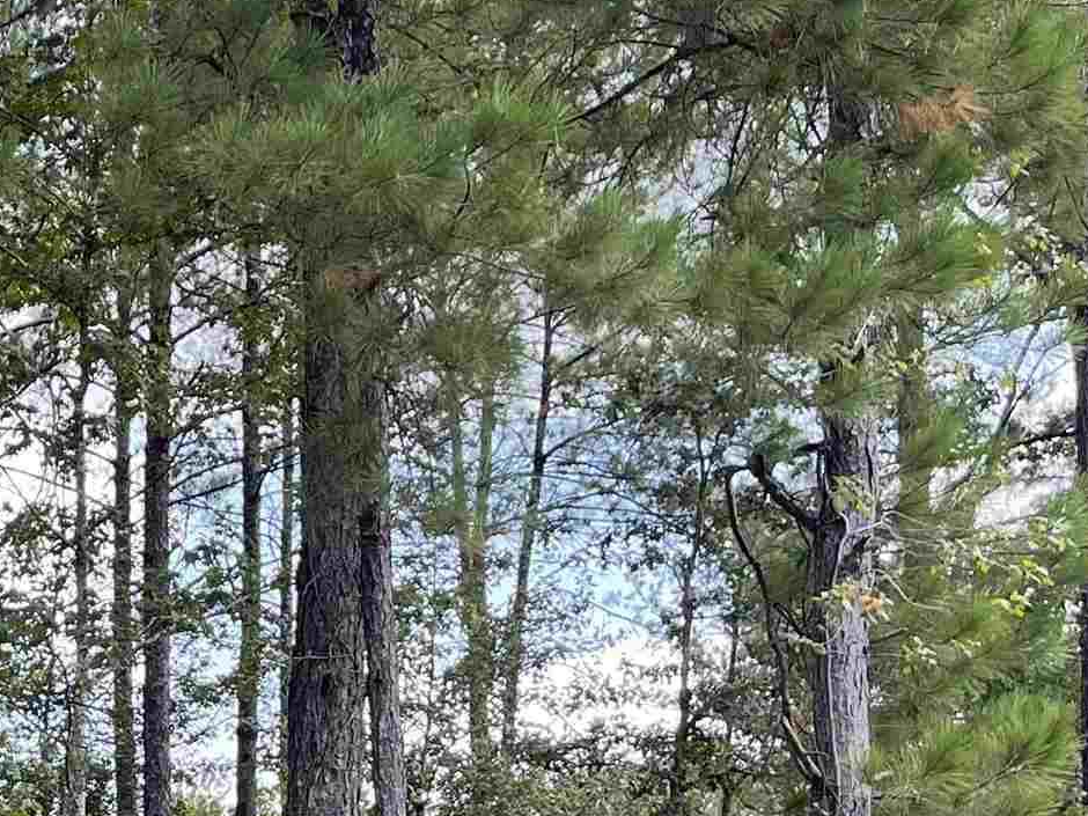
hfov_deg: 20.0
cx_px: -527
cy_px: 844
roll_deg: -1.9
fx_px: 2672
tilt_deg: +6.7
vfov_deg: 16.9
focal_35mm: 85
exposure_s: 1/415
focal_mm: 5.1
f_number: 1.6
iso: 32
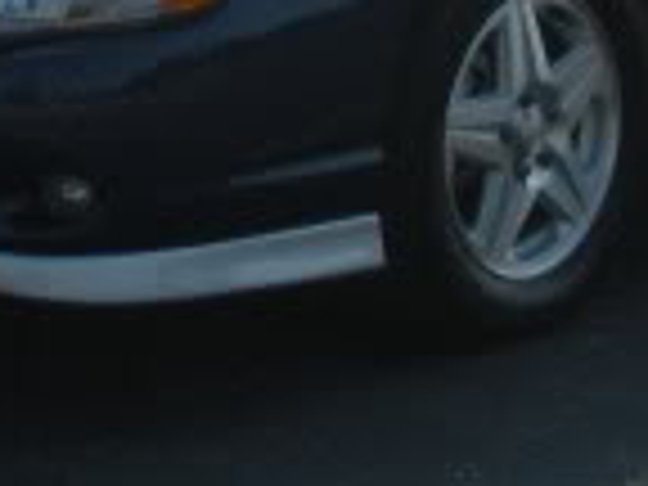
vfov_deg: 7.1
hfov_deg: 9.9
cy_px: -598
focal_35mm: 200
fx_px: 3744
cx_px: 158
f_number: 3.5
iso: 64
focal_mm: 6.3
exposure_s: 1/604
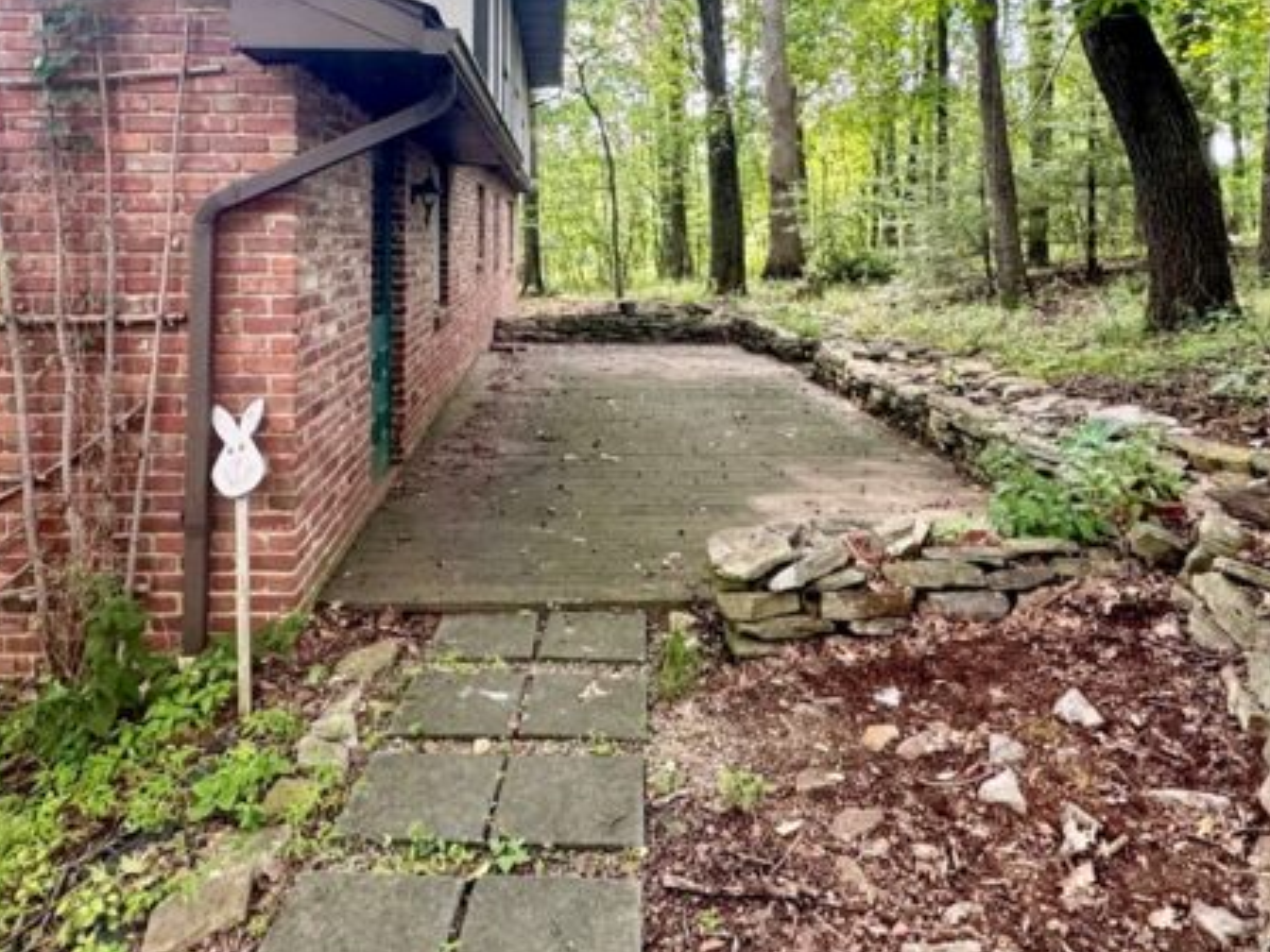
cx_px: 592
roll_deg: -0.6
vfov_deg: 52.6
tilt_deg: -1.0
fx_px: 917
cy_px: 246
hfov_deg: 69.3
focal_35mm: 25
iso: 160
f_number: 2.2
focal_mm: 2.22
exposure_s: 1/99
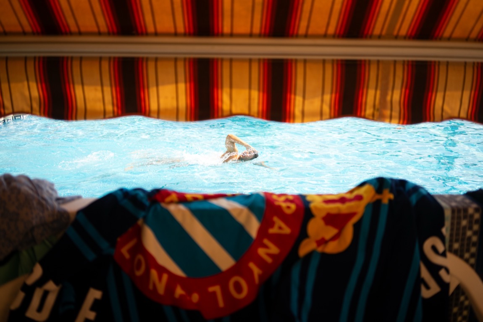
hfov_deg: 54.4
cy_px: 161
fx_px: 469
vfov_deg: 37.8
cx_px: 242
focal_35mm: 35
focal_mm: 35
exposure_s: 1/1250
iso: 125
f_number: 2.8
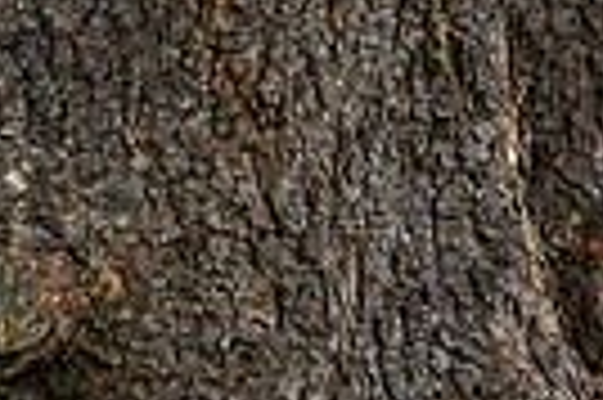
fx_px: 5052
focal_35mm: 302
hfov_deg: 6.6
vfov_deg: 4.5
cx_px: -675
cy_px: 229
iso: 640
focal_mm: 70
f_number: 5.6
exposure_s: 1/2000
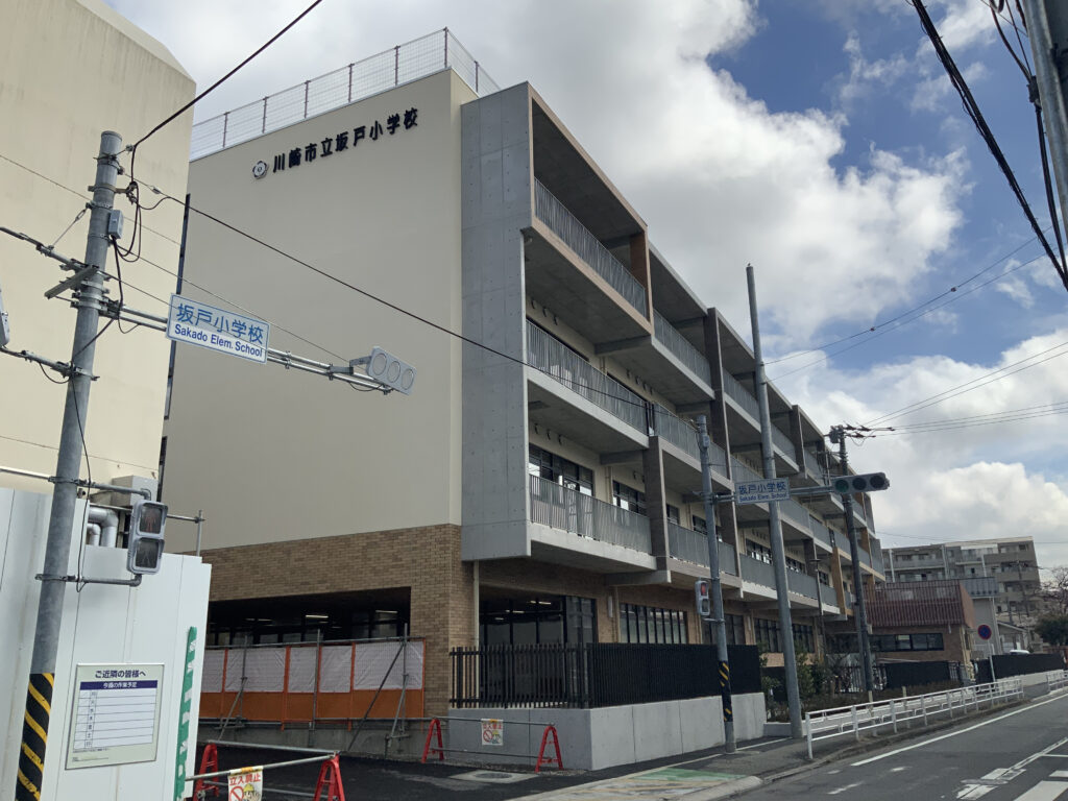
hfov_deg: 61.7
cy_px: 400
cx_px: 534
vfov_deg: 48.2
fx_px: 895
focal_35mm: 29
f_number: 1.8
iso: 16
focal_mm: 3
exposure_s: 1/2959
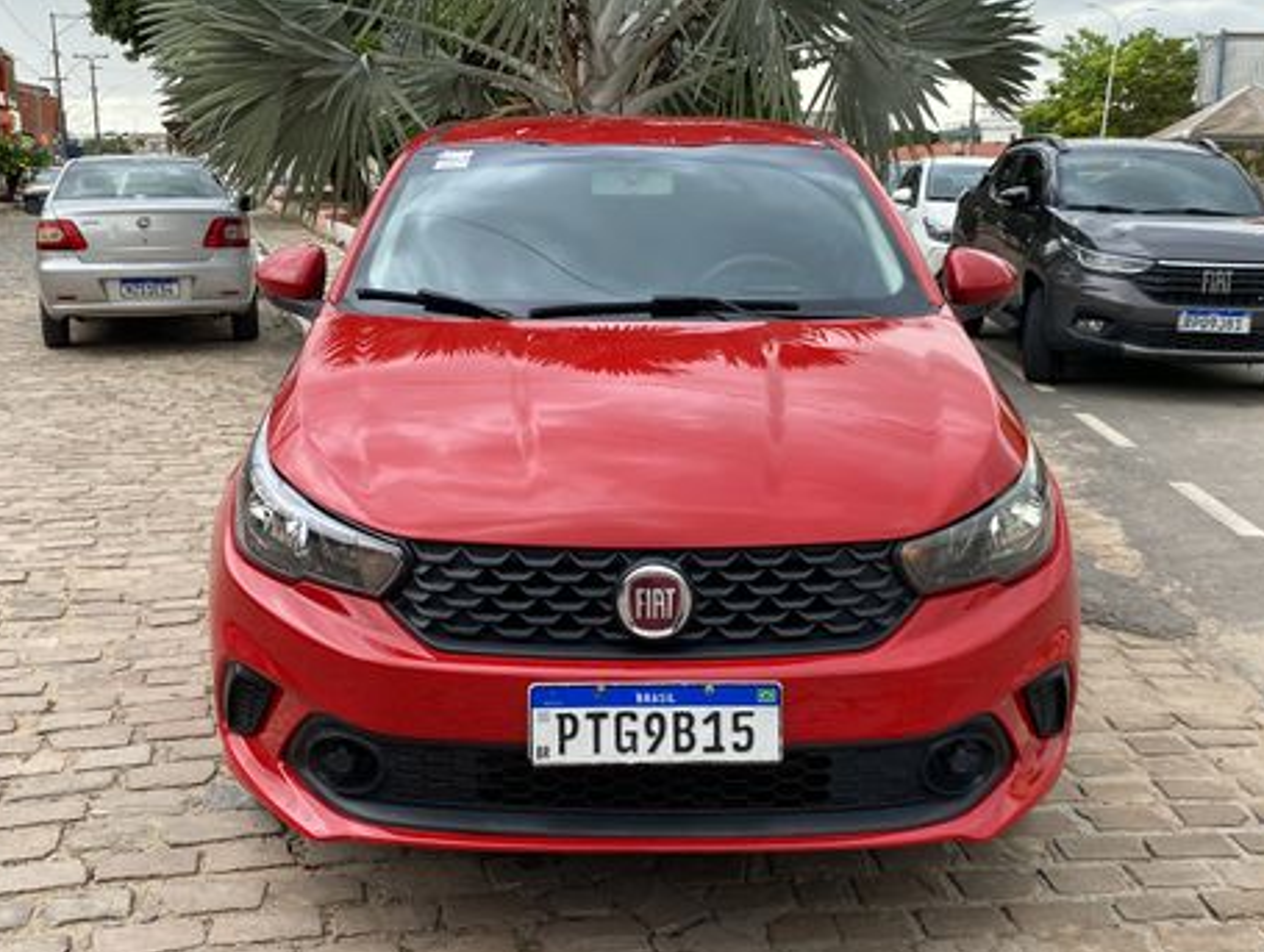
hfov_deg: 58.3
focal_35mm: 31
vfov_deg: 45.6
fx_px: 1134
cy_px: 486
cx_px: 622
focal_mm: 4.25
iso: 40
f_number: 1.8
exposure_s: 1/59
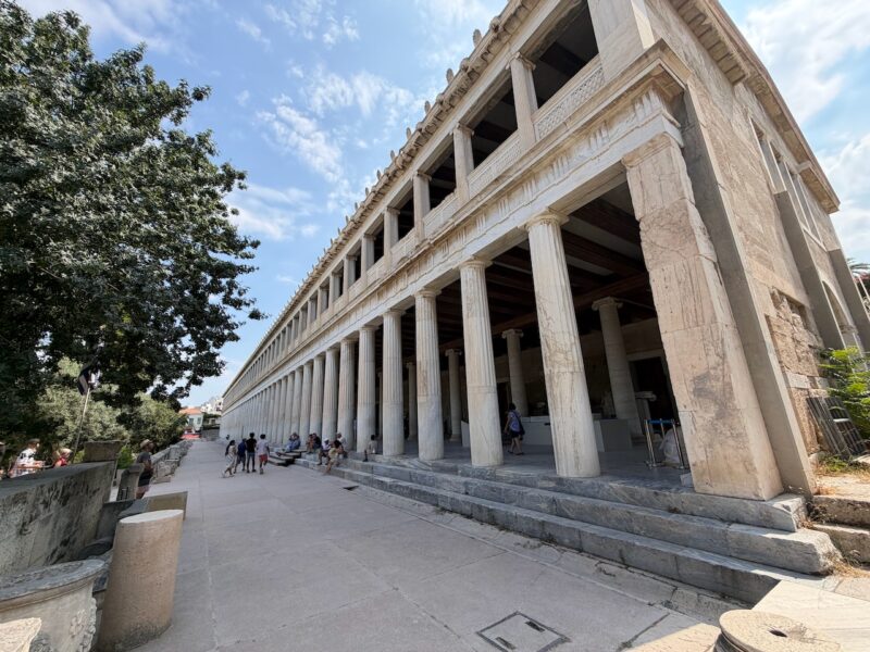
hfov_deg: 102.1
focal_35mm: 14
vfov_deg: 85.7
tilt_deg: +15.1
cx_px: 435
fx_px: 352
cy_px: 326
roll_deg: +2.6
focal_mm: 2.22
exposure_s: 1/770
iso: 32
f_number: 2.2
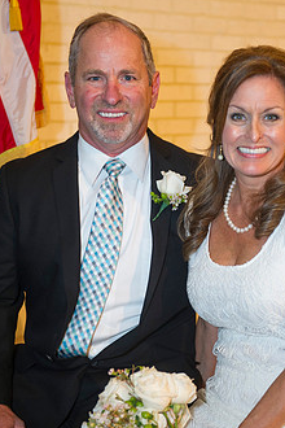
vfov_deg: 25.6
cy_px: 245
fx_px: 938
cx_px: 186
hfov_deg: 17.2
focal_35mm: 79
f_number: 3.2
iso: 1250
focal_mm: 58
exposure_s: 1/125
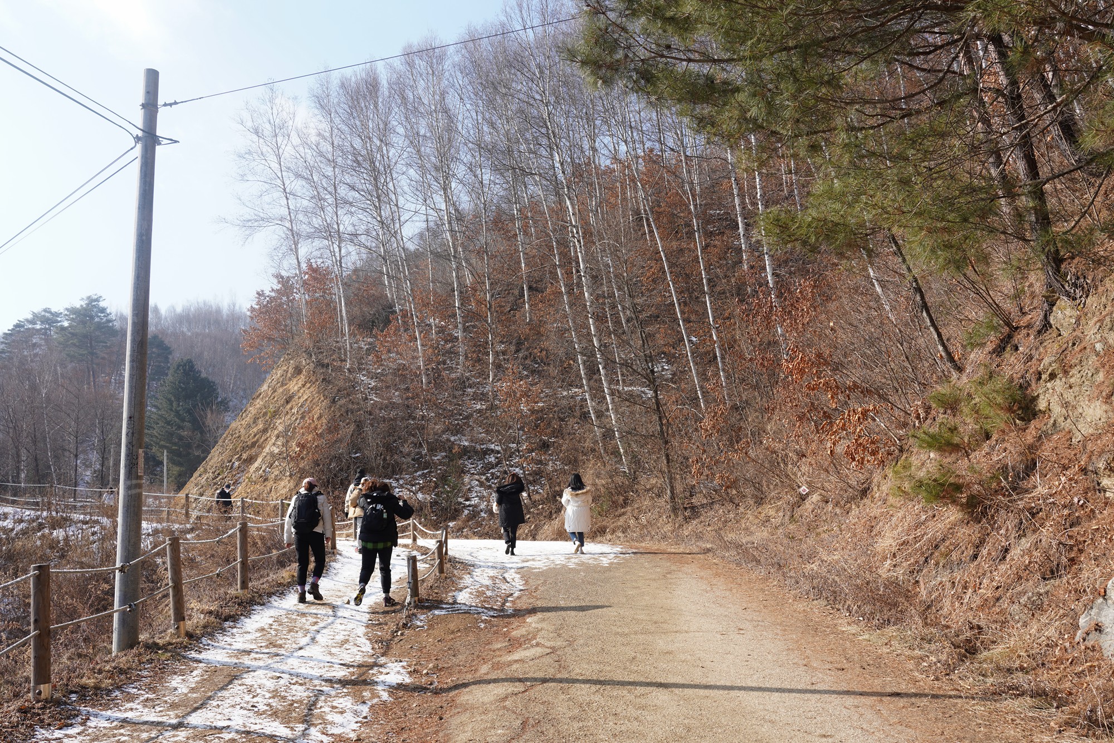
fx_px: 1052
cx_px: 557
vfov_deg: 38.9
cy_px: 372
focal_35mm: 34
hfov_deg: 55.8
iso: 100
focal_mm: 34
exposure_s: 1/100
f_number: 9
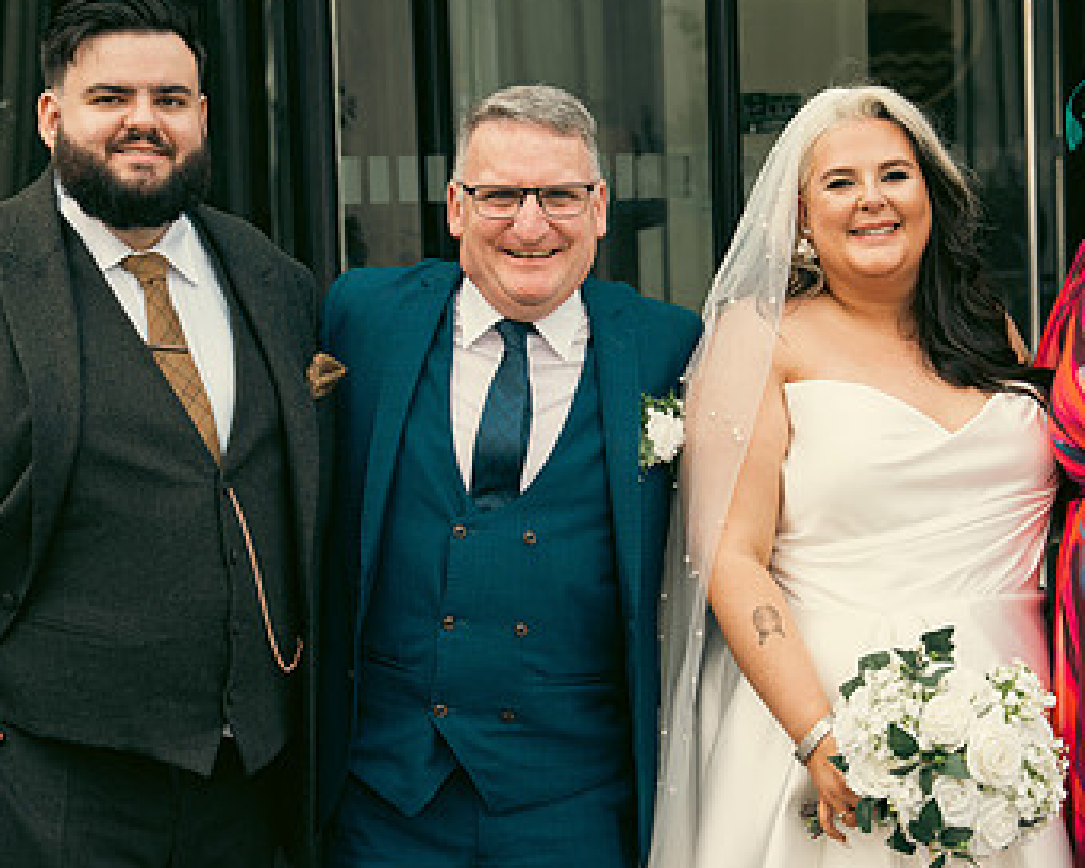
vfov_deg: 14.1
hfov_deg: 17.6
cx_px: 632
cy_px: 493
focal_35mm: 109
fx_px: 3500
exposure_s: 1/250
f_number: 5
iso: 160
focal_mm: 68
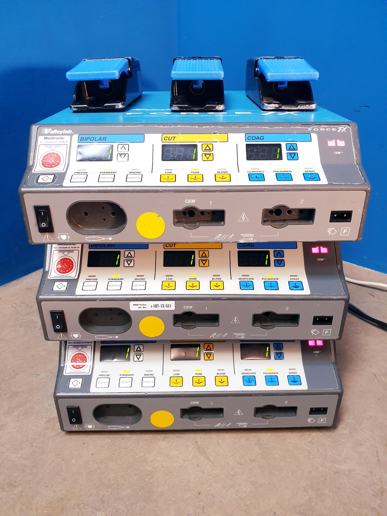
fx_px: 388
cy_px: 258
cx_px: 194
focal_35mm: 26
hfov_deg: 53.1
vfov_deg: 67.3
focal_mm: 4.3
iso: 320
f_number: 2.4
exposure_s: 1/50
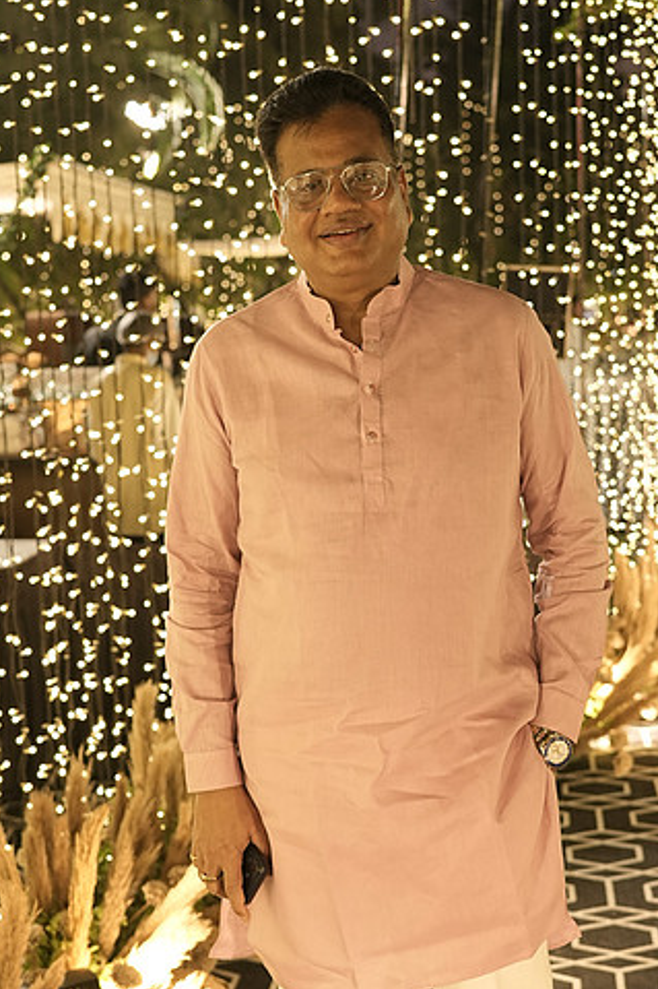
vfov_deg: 31.8
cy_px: 570
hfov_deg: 21.6
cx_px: 350
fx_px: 1728
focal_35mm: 63
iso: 800
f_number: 2.8
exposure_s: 1/200
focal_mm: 35
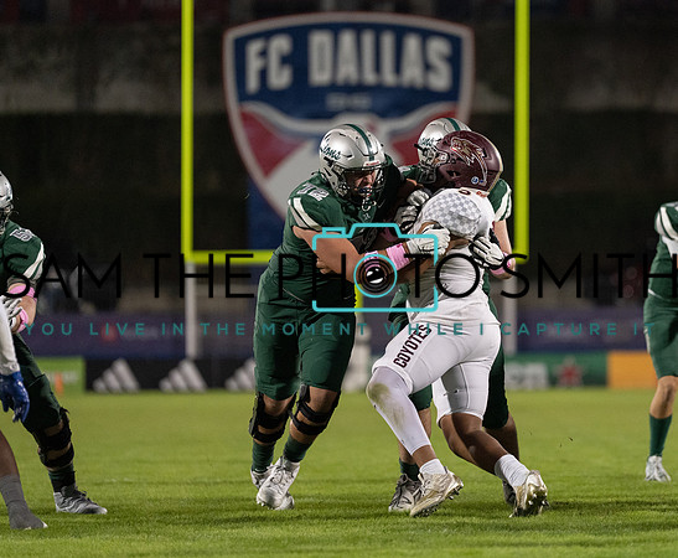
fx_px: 5152
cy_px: 261
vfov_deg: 6.2
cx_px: 453
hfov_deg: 7.5
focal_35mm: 254
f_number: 2.8
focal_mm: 200
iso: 3200
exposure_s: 1/1250
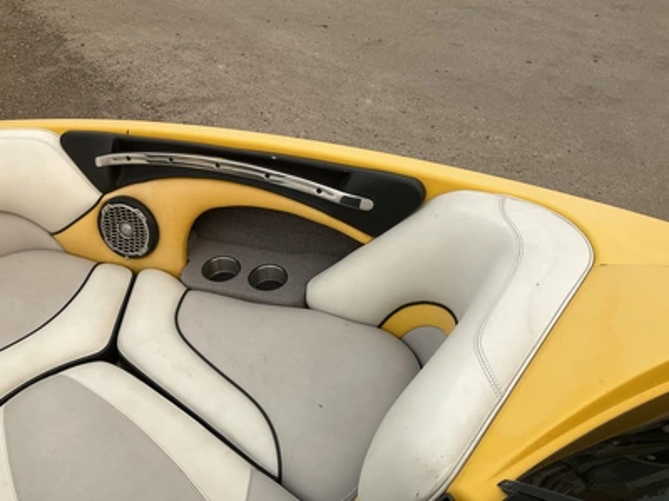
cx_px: 334
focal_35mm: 29
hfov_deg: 61.7
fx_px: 560
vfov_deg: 48.2
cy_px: 250
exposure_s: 1/1168
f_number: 1.8
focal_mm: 3
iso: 25
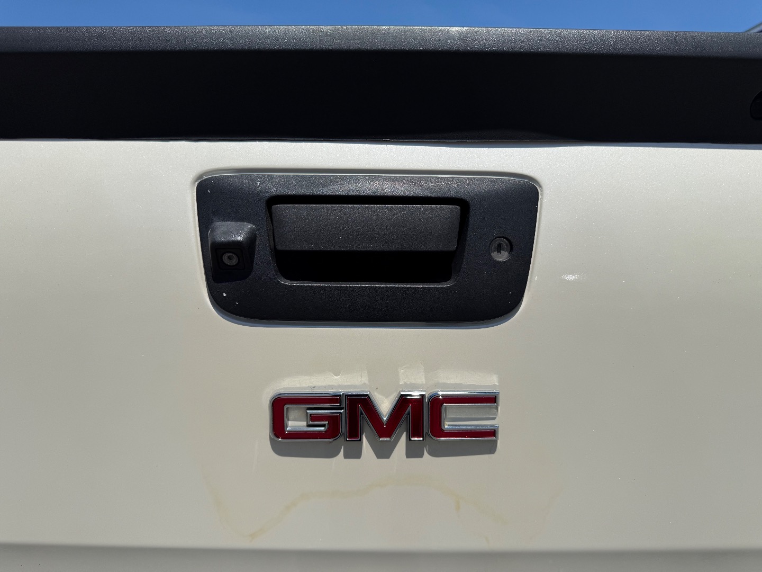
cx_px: 381
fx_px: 528
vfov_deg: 56.8
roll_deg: -0.6
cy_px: 286
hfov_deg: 71.6
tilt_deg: -5.4
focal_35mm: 24
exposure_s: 1/10309
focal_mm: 6.76
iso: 80
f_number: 1.78
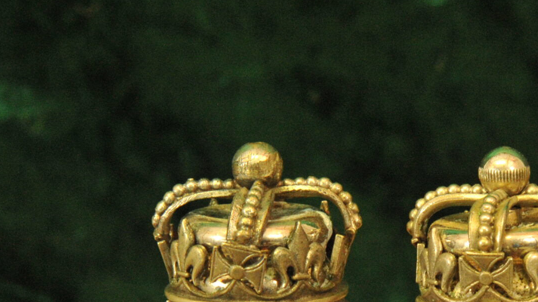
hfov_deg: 7.2
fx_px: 4265
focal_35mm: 299
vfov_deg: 4.1
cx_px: 459
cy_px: 300
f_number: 13
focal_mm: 120
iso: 4500
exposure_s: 1/30
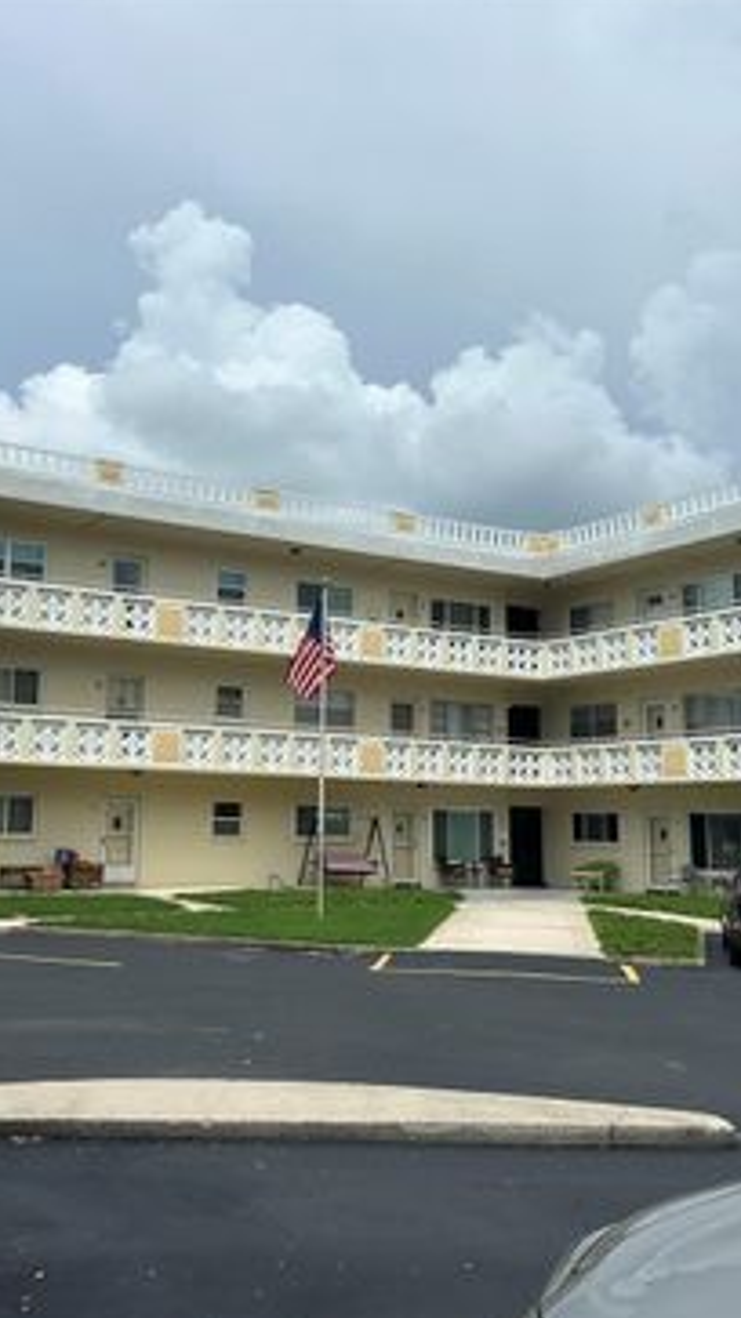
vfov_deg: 55.3
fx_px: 1258
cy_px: 659
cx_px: 258
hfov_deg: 32.6
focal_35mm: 36
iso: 80
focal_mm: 6.86
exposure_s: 1/7042
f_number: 1.78
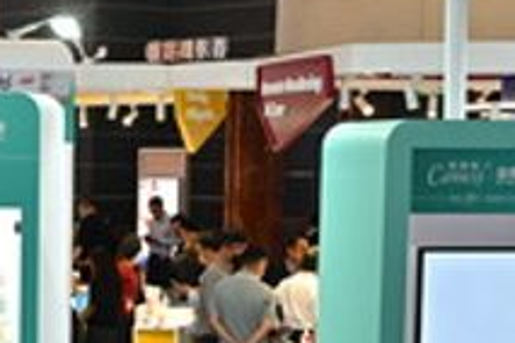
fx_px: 1814
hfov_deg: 15.4
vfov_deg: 10.7
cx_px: -143
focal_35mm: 127
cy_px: 353
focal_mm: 22.5
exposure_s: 1/125
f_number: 5
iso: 1000
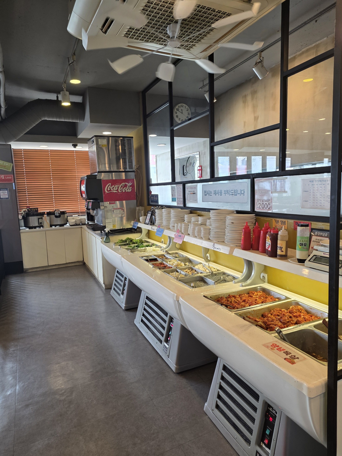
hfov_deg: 58.9
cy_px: 228
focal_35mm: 23
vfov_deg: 73.9
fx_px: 303
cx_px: 171
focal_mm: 6.3
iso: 100
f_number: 1.7
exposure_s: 1/120
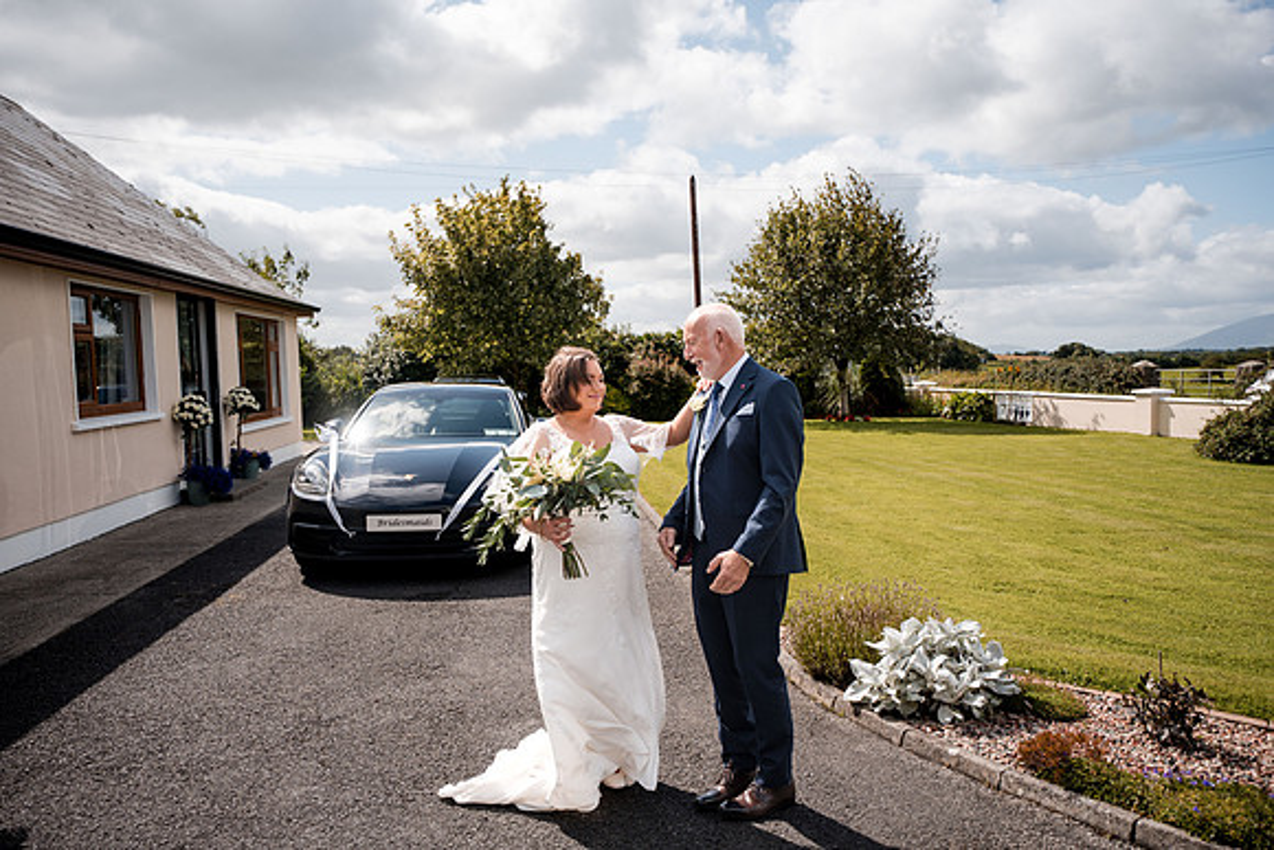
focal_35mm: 28
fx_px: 991
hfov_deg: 65.5
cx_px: 637
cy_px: 425
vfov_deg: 46.4
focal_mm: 28
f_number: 2.8
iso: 100
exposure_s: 1/2000
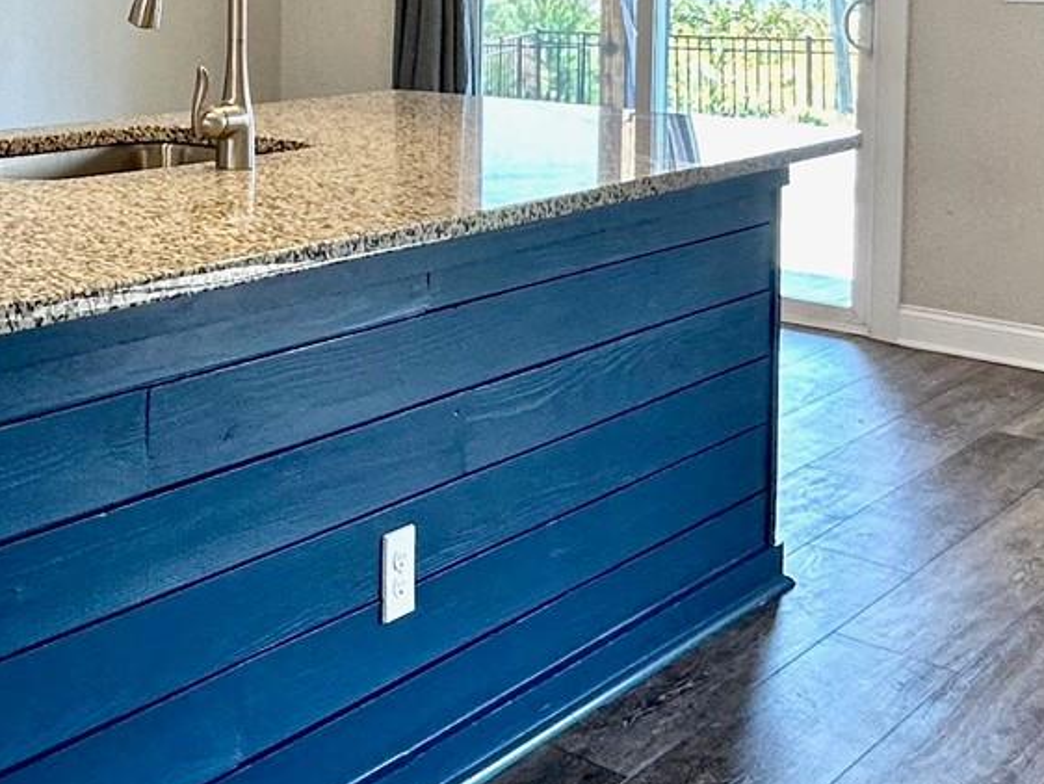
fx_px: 1539
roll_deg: -0.6
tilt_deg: -1.5
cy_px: -6
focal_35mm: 51
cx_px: -152
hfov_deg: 32.2
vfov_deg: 27.0
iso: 100
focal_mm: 2.22
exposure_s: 1/120
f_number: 2.2
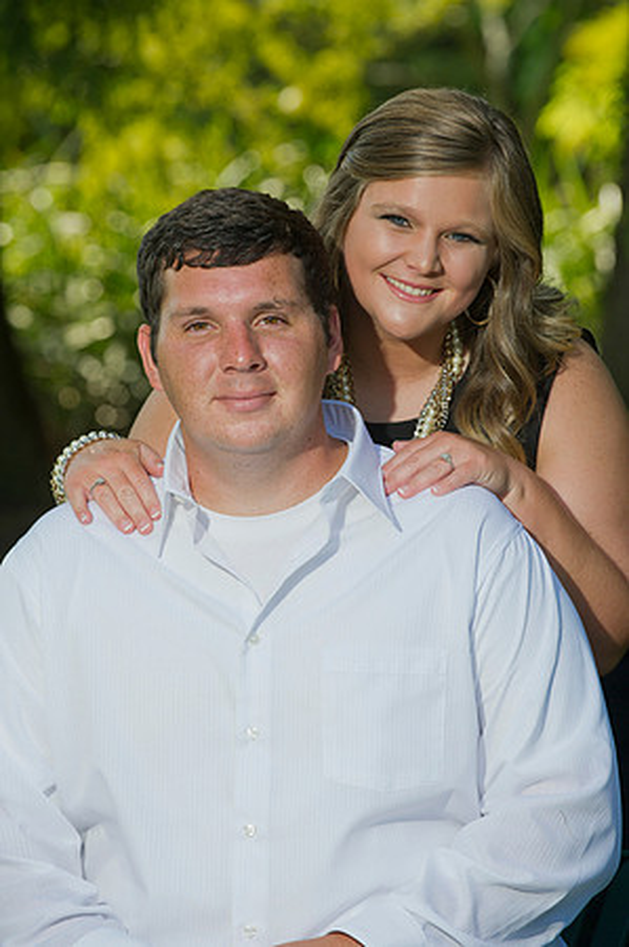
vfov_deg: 11.4
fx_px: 4728
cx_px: 314
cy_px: 474
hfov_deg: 7.6
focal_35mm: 180
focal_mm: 180
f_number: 5.6
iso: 320
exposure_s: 1/250
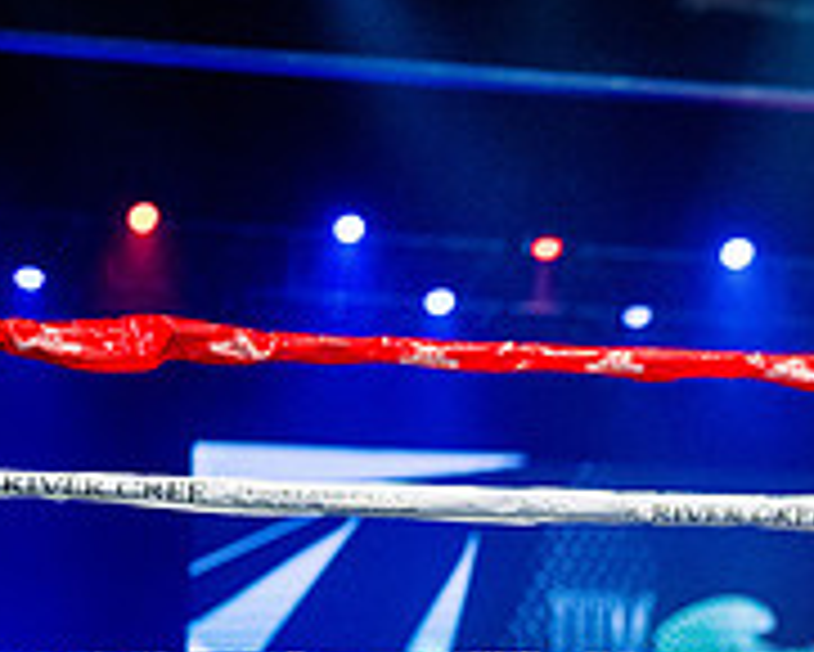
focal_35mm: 150
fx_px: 3616
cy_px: 749
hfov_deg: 12.3
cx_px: 1196
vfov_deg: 10.2
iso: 6400
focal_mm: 50
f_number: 1.4
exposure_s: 1/1600
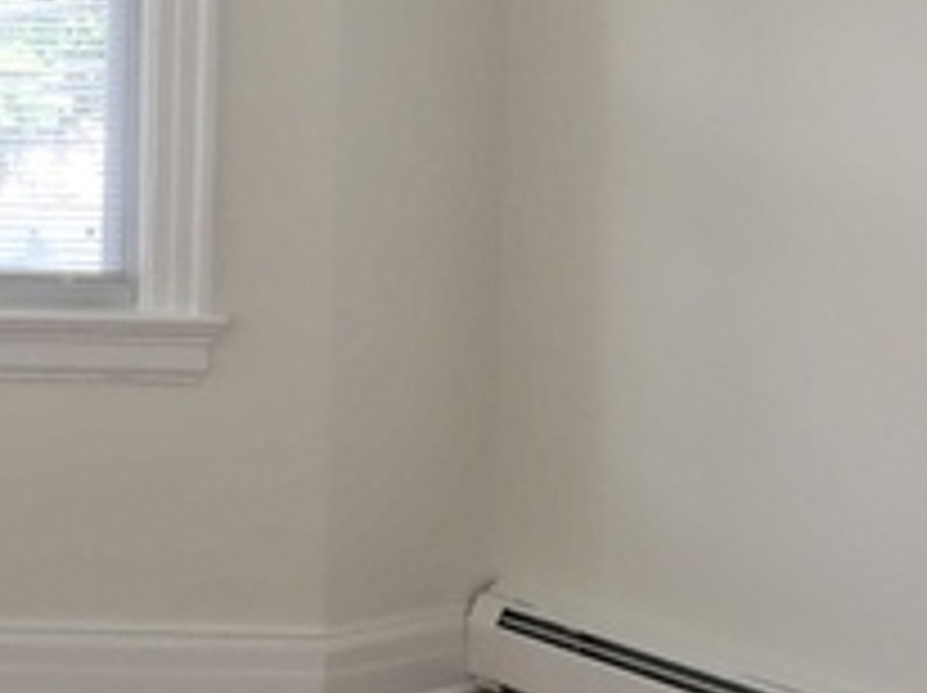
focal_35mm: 94
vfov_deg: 15.3
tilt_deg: -1.2
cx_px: 110
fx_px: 2514
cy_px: -54
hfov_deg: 20.5
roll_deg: -2.2
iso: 40
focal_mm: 4.15
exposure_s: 1/120
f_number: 2.2
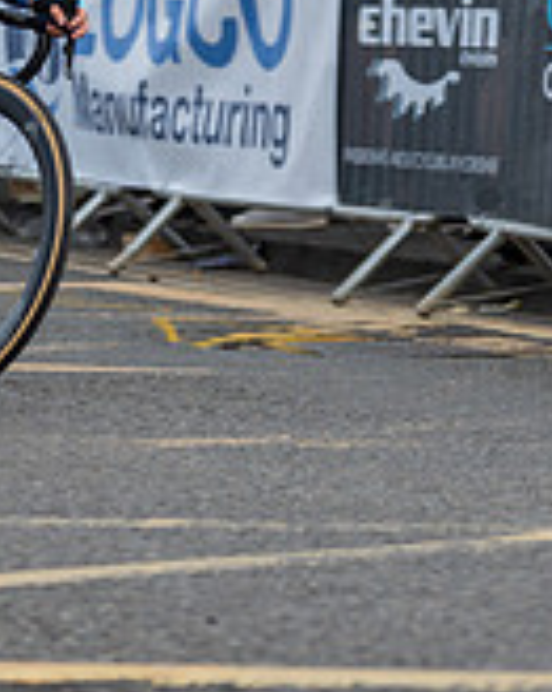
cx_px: 25
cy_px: 6
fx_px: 6459
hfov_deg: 4.9
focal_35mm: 316
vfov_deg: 6.1
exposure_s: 1/800
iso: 500
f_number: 3.2
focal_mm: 95
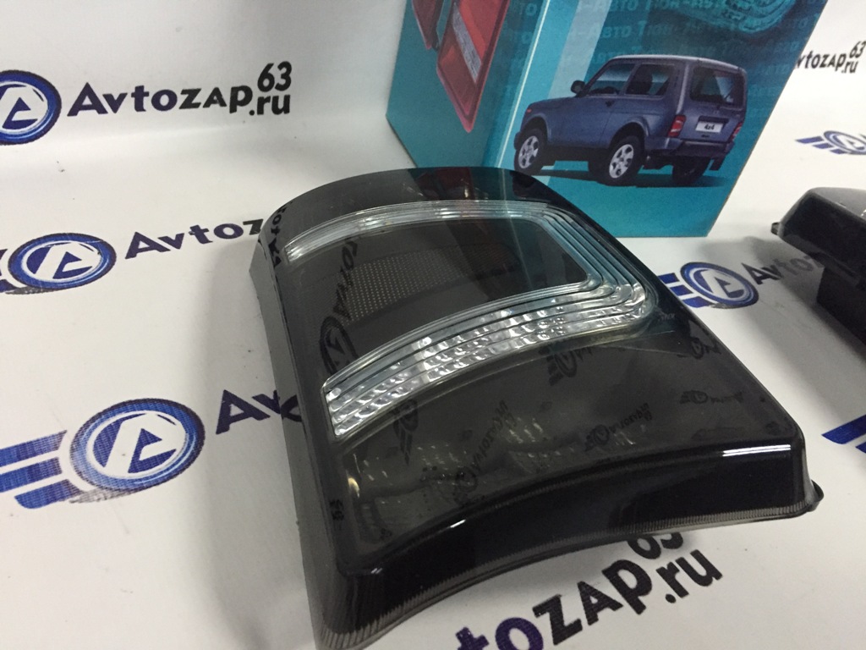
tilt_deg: -37.3
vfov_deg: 48.2
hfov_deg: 61.7
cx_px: 433
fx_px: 726
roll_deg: -11.6
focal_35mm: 29
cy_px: 325
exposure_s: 1/25
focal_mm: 4.15
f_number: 2.2
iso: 250
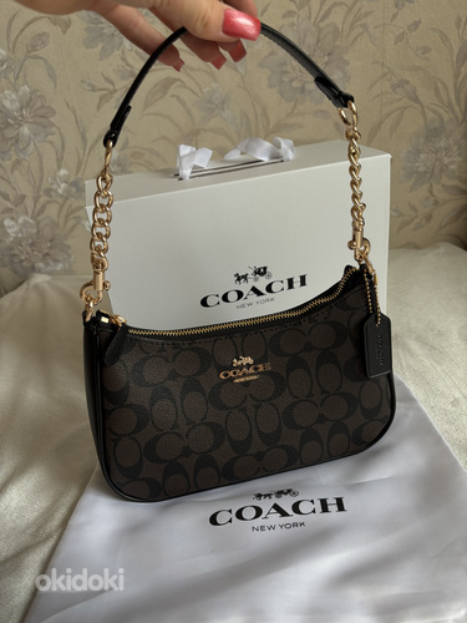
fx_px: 468
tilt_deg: -22.7
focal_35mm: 26
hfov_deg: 53.1
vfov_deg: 67.3
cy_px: 312
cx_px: 234
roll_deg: +5.2
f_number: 1.6
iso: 64
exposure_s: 1/121
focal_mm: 5.96
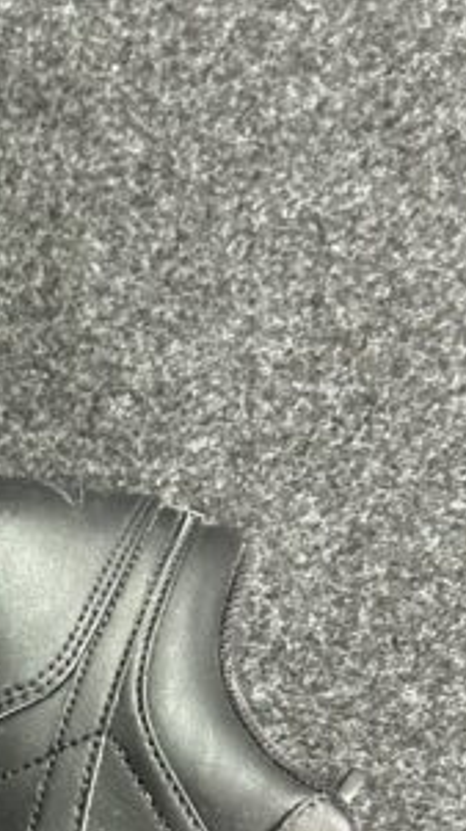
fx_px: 3058
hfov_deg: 8.6
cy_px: 1009
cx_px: -165
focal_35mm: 139
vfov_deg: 14.9
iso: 400
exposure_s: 1/36
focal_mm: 6.86
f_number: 1.78
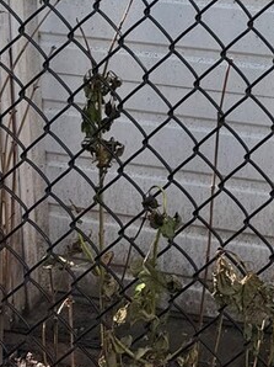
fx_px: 1226
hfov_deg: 12.3
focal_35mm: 116
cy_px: -267
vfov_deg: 15.0
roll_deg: -1.6
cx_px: 386
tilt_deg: -10.8
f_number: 1.78
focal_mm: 6.76
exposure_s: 1/362
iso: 80
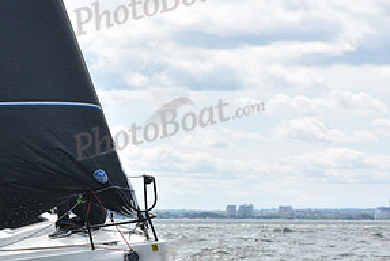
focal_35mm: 206
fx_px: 2234
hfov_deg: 9.9
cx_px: 4
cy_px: 215
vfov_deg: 6.7
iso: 320
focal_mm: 102
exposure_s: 1/1000
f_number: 7.1
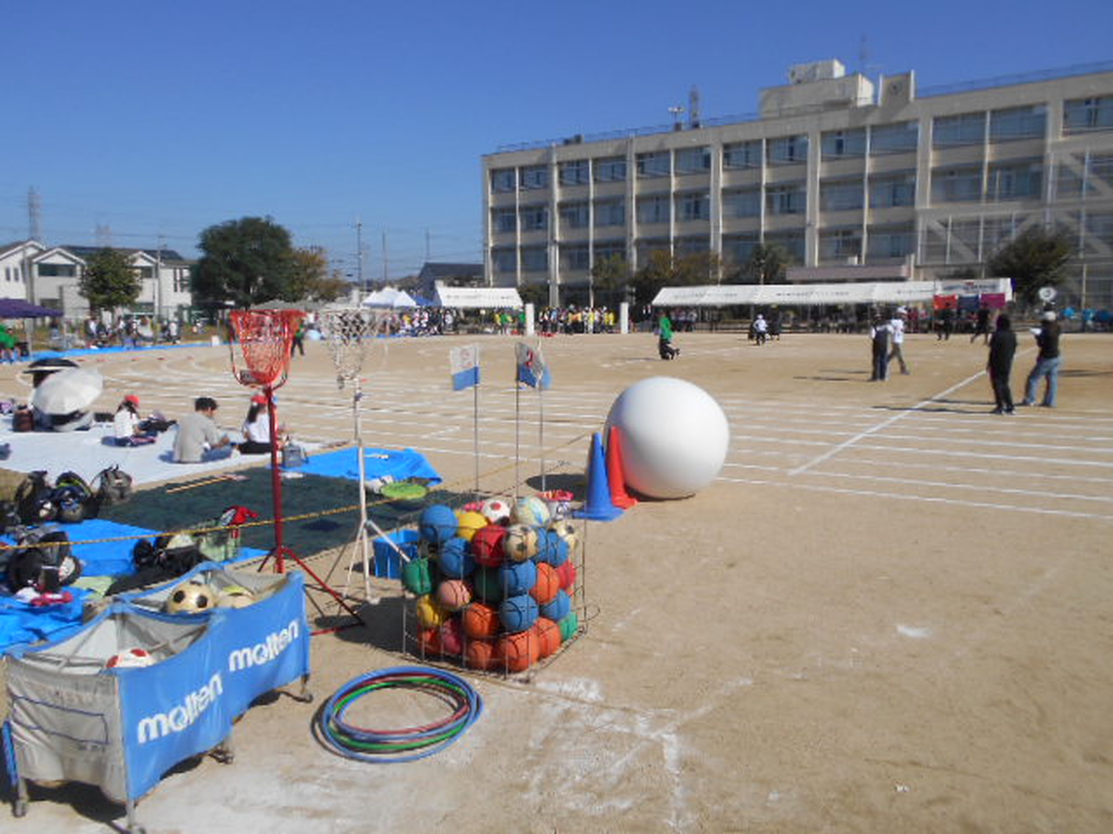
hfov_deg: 67.3
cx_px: 556
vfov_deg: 53.1
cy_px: 417
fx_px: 836
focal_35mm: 26
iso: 80
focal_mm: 4.6
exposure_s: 1/320
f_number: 8
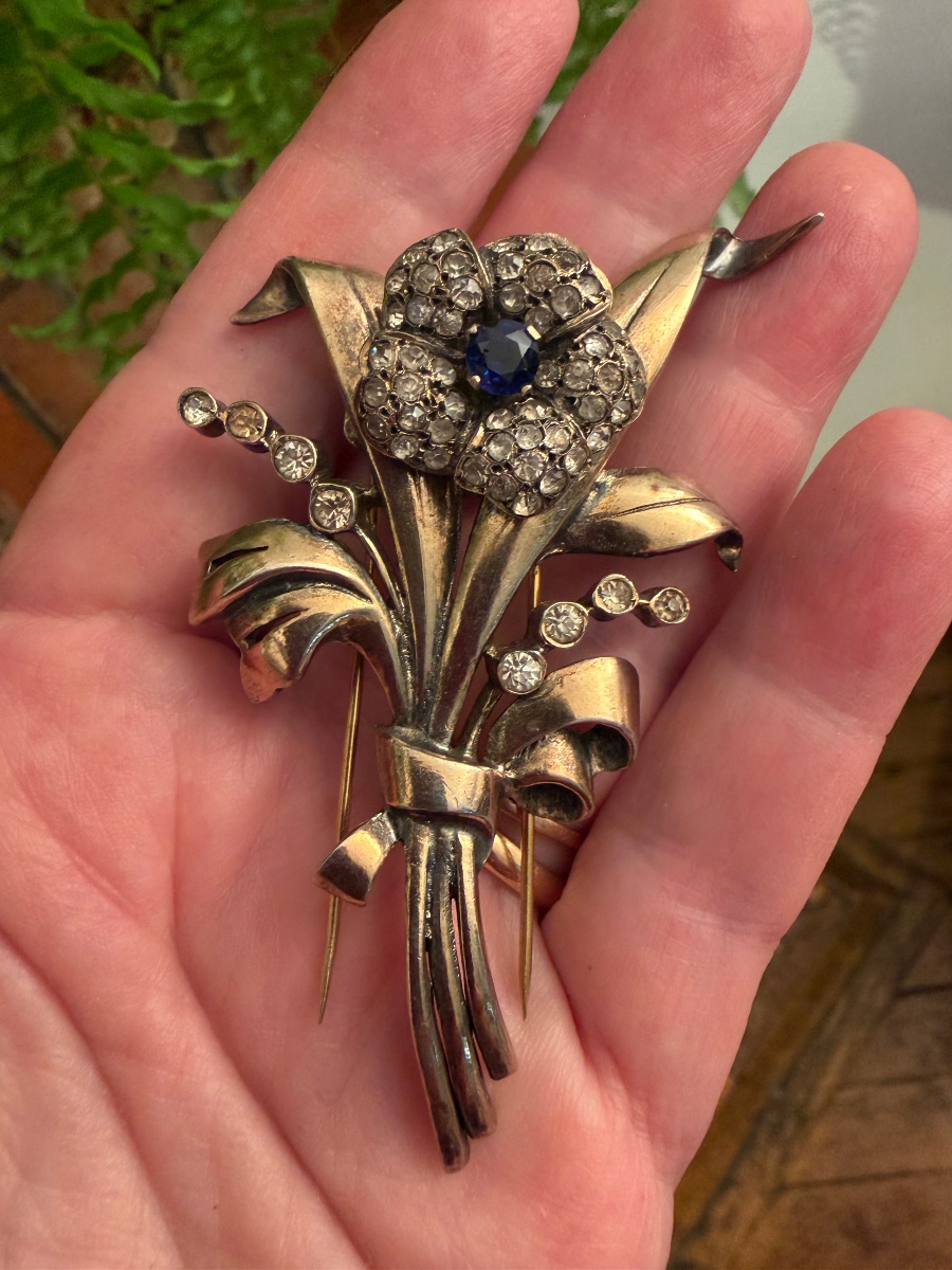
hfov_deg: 53.1
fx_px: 953
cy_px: 635
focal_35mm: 26
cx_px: 476
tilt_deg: -55.0
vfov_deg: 67.3
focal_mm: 2.22
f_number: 2.2
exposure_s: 1/50
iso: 500
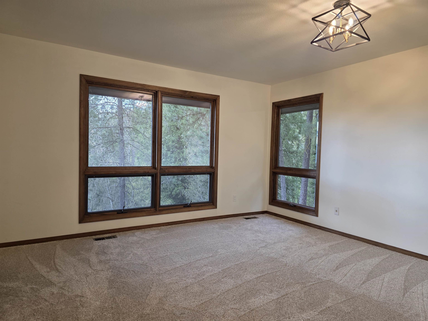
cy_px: 160
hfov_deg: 73.9
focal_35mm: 23
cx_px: 214
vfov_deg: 58.9
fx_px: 284
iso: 125
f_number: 1.7
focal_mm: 6.3
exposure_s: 1/120
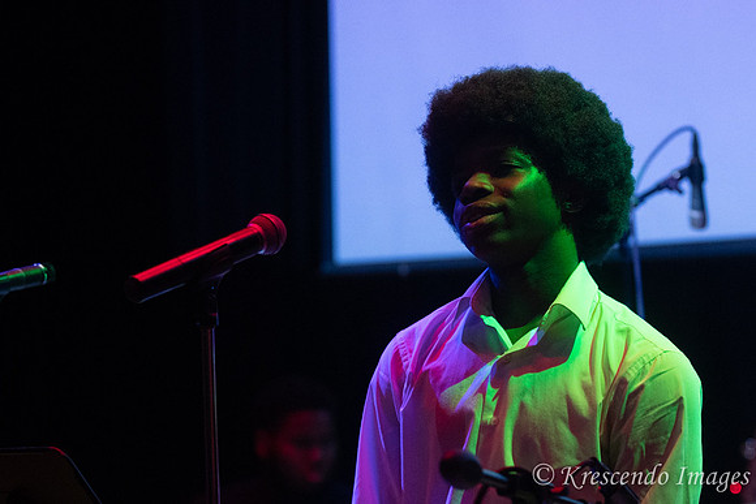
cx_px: 433
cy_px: 247
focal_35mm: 148
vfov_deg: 9.3
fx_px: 3101
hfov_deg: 13.9
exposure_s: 1/200
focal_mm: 86
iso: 3200
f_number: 2.8
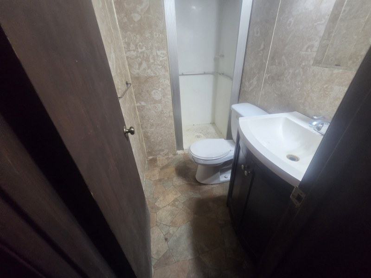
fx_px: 139
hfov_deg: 106.2
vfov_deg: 89.9
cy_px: 139
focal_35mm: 13
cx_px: 186
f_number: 2.2
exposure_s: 1/60
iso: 800
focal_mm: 2.2
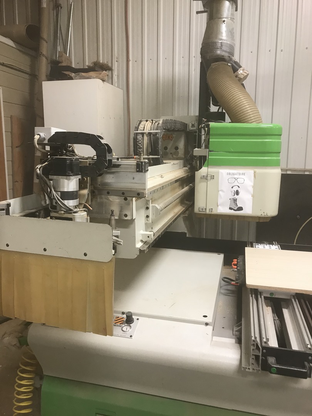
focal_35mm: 28
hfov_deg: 49.7
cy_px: 208
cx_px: 156
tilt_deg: -7.6
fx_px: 336
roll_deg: -0.9
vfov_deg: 63.4
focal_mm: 3.99
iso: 40
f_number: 1.8
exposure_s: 1/24
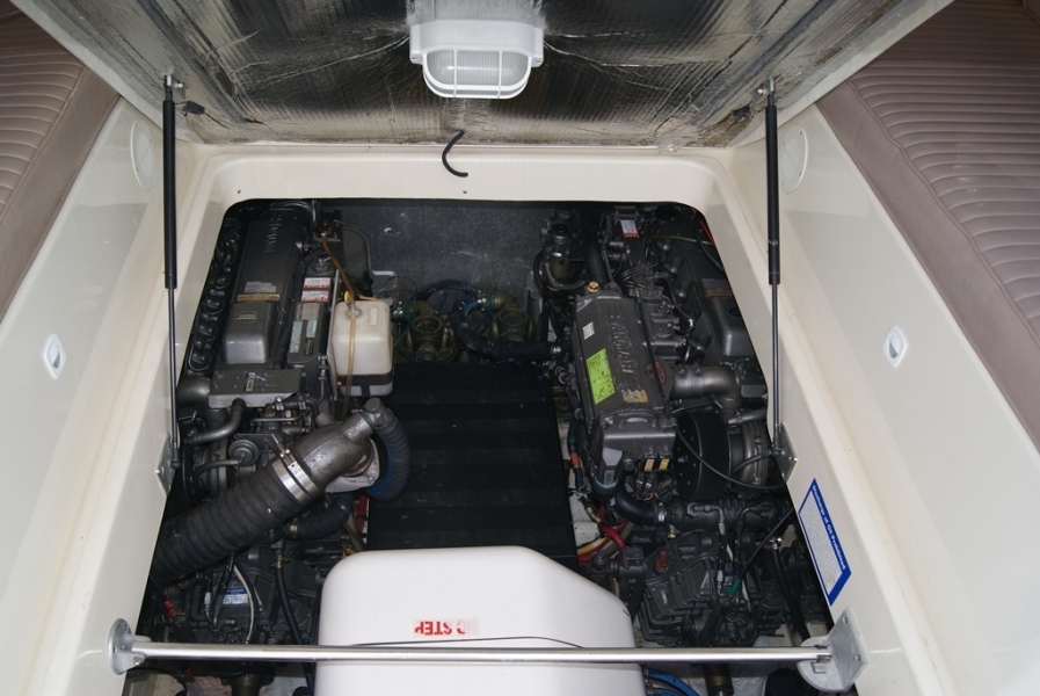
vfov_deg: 43.7
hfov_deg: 61.9
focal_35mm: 30
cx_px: 520
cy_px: 348
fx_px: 867
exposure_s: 1/160
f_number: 4
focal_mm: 20
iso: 125
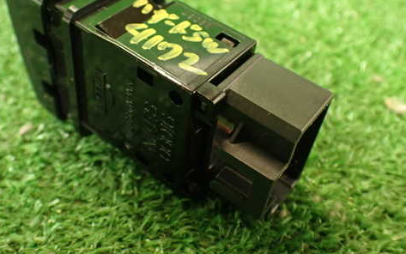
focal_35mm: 43
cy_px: 84
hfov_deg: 46.0
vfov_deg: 29.7
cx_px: 167
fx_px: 476
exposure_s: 1/30
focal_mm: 5.79
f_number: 2.4
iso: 320
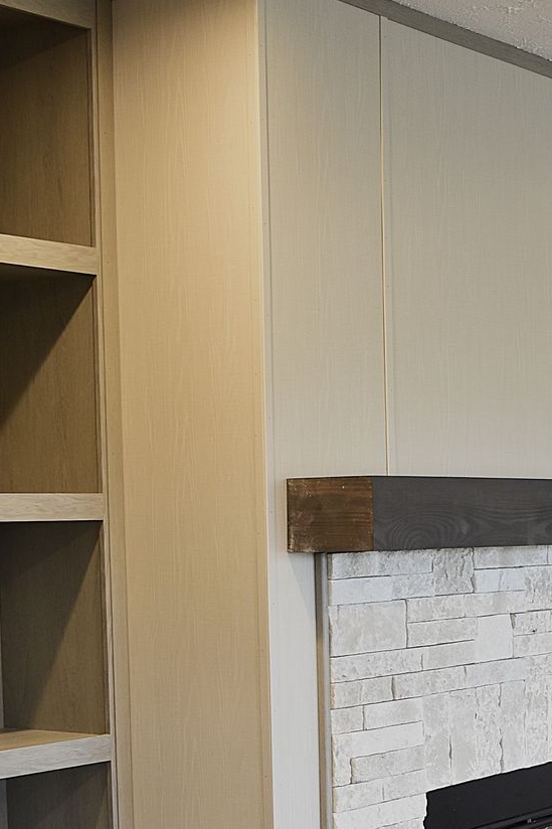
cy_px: 686
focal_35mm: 79
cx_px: 565
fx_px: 1818
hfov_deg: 16.9
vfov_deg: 25.2
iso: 400
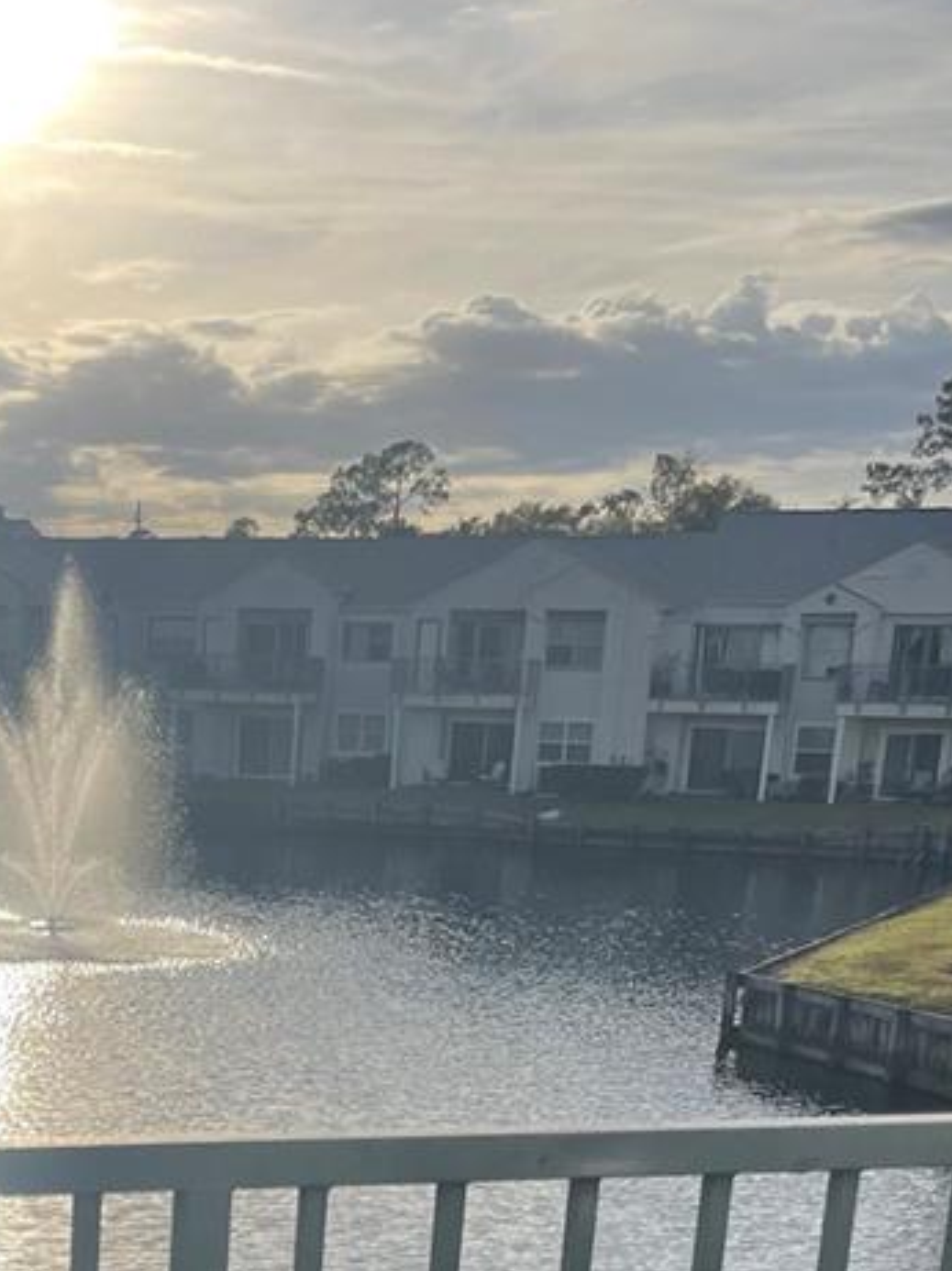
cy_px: 1486
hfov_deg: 21.5
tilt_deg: -19.7
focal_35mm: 65
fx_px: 2386
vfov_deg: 26.8
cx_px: -74
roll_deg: -0.9
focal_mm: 5.1
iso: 32
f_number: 1.6
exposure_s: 1/8547
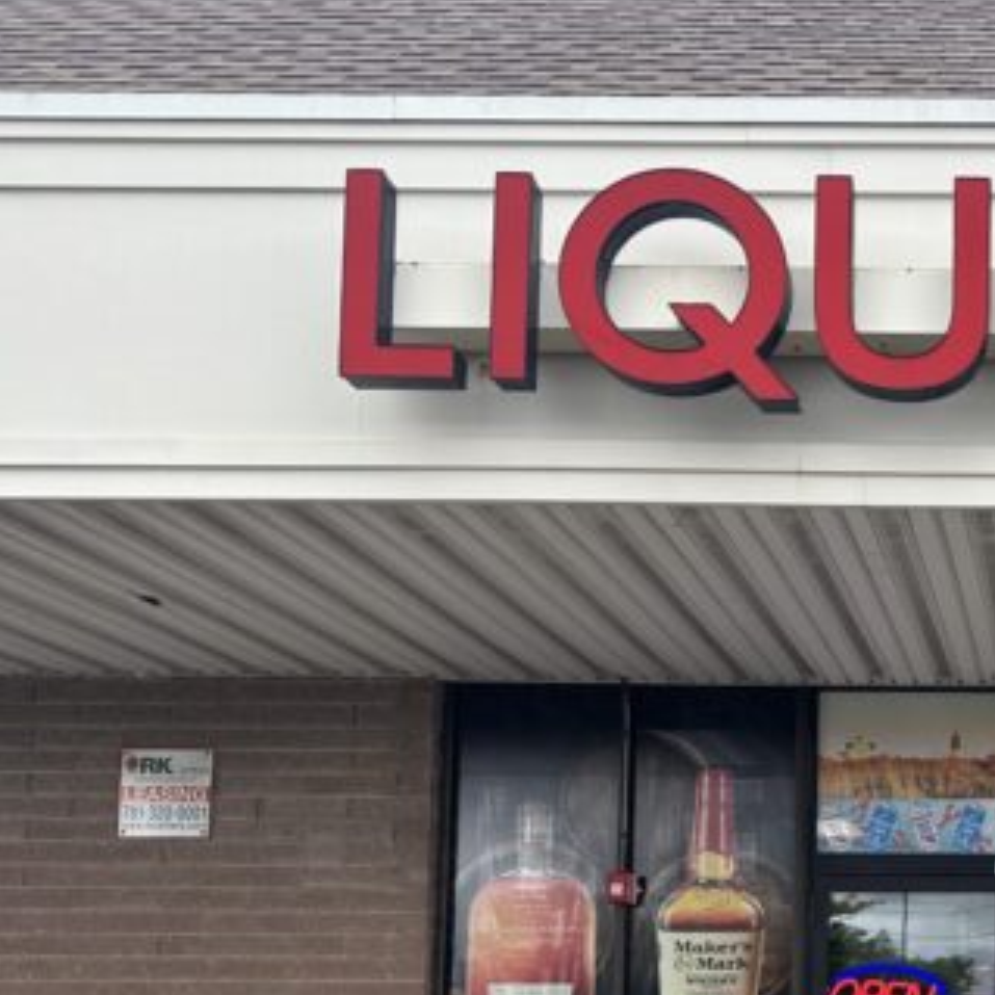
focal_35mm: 51
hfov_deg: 30.0
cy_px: 880
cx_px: 1095
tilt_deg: +3.8
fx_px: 1659
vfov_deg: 31.9
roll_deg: +0.6
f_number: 1.78
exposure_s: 1/570
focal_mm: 6.86
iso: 80
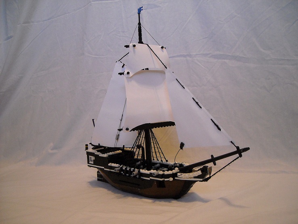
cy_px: 112
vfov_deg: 40.7
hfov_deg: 52.6
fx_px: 301
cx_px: 149
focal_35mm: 35
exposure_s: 1/23
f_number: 2.8
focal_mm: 5.7
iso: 400
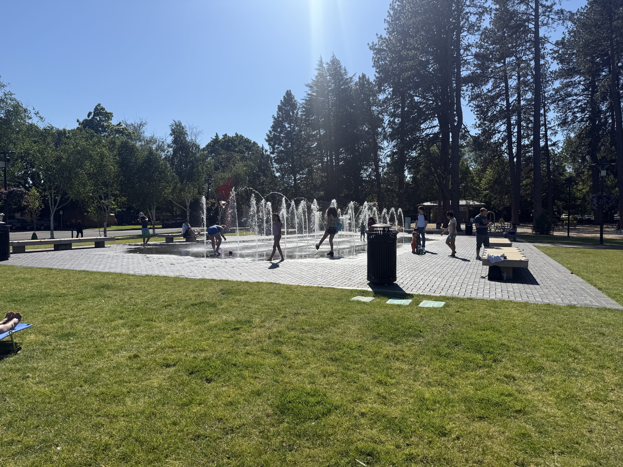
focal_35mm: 24
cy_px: 234
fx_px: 432
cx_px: 312
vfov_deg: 56.8
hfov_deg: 71.6
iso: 80
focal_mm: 6.76
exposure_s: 1/6173
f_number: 1.78
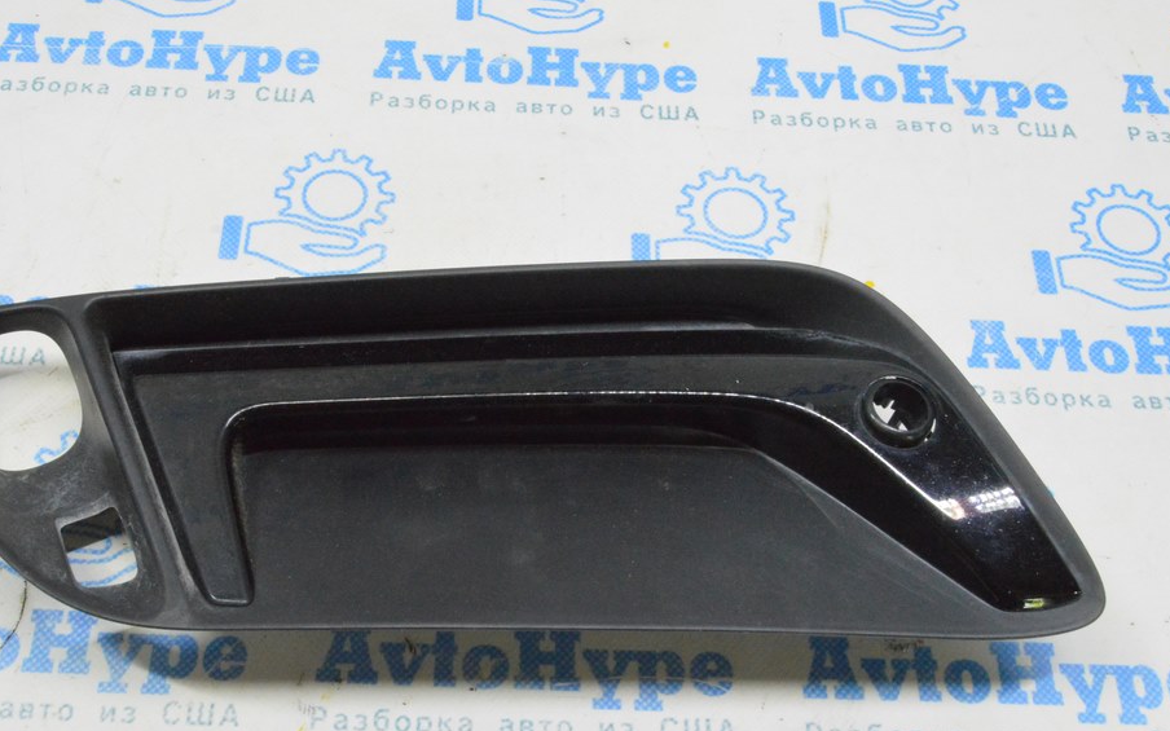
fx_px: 1435
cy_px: 389
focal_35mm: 45
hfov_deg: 44.3
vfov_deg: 28.6
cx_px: 516
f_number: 20
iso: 6400
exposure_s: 1/20
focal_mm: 26
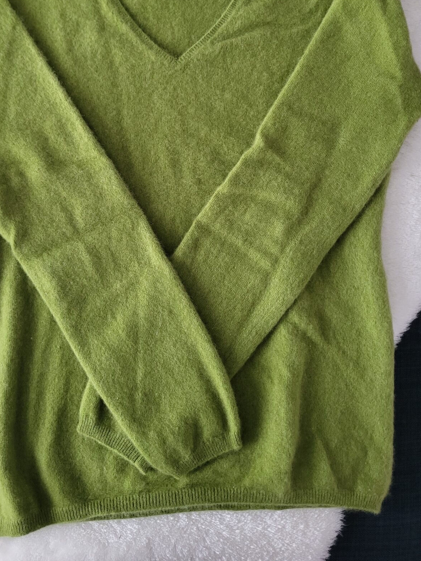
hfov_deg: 41.6
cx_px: 169
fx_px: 551
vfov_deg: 53.1
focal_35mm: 34
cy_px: 196
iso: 320
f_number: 1.8
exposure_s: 1/50
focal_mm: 5.4
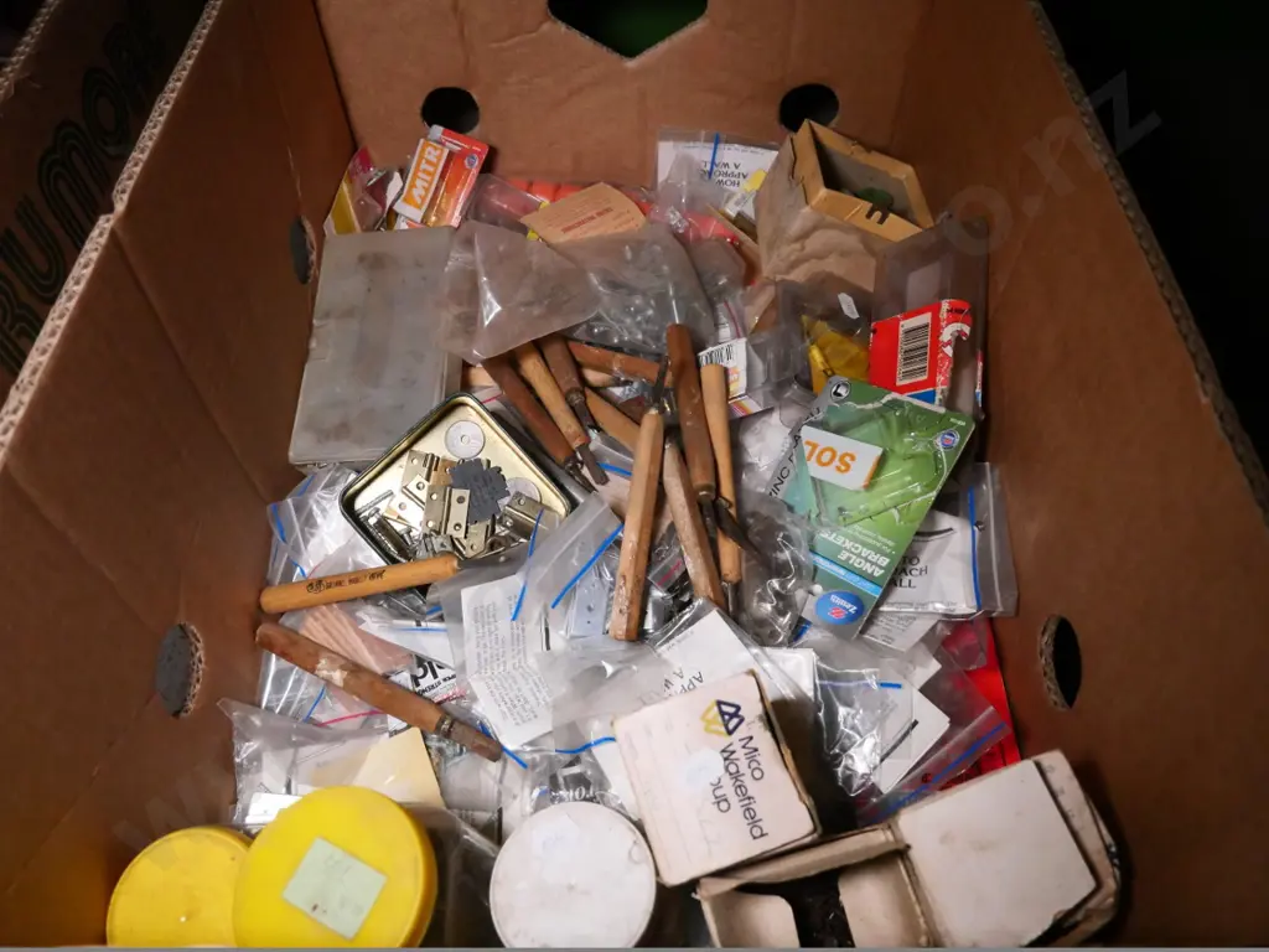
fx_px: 880
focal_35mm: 24
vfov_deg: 56.8
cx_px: 634
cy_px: 476
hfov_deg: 71.6
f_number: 3.5
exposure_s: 1/800
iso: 3200
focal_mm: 12
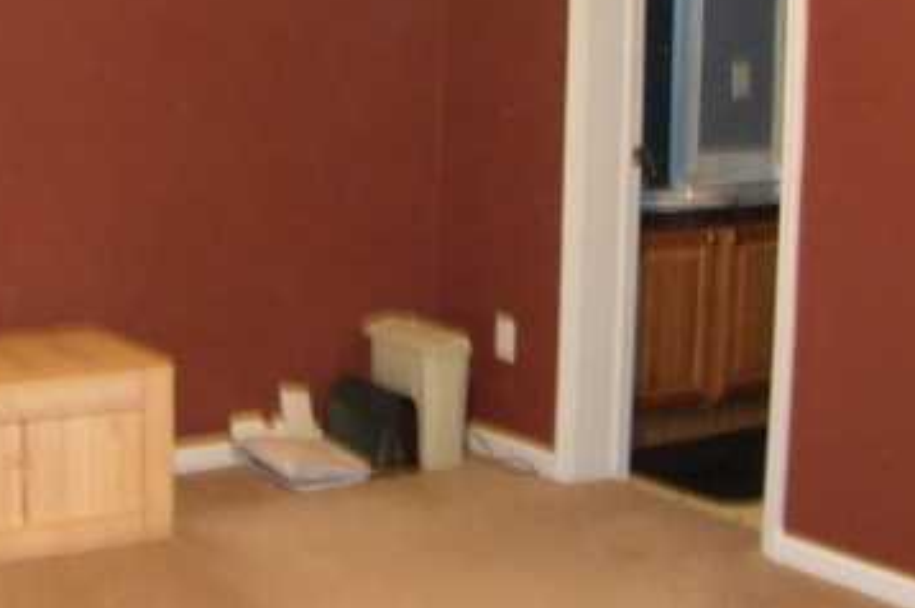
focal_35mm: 67
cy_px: 163
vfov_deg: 20.1
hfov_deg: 29.8
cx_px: 289
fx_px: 1701
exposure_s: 1/4
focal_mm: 6.4
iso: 400
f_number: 3.6
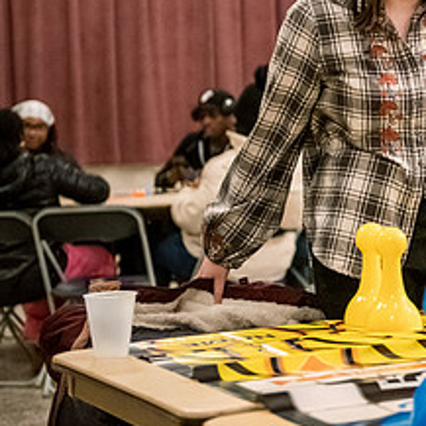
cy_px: 70
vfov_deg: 13.9
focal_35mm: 125
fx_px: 1740
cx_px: 522
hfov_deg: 13.5
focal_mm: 55
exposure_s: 1/125
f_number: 2.8
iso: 5000
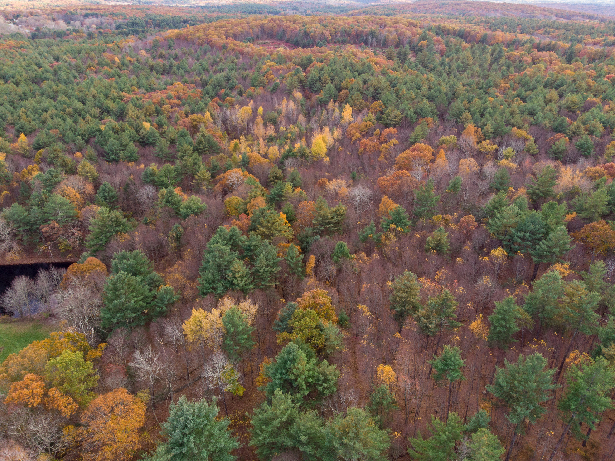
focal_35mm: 25
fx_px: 444
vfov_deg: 54.9
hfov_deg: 69.4
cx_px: 310
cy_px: 233
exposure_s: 1/85
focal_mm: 4.5
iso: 100
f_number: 2.8
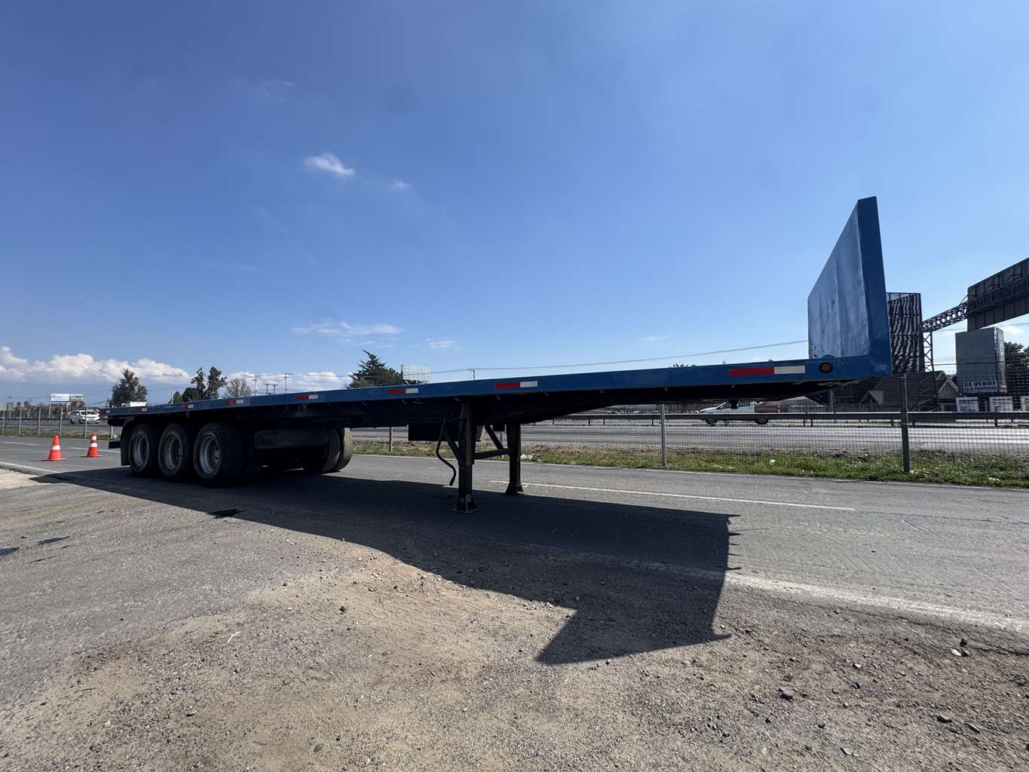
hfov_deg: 102.1
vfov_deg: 85.7
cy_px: 386
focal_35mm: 14
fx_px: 416
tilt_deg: +3.6
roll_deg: +0.4
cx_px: 514
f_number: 2.2
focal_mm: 2.22
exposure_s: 1/2208
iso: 50
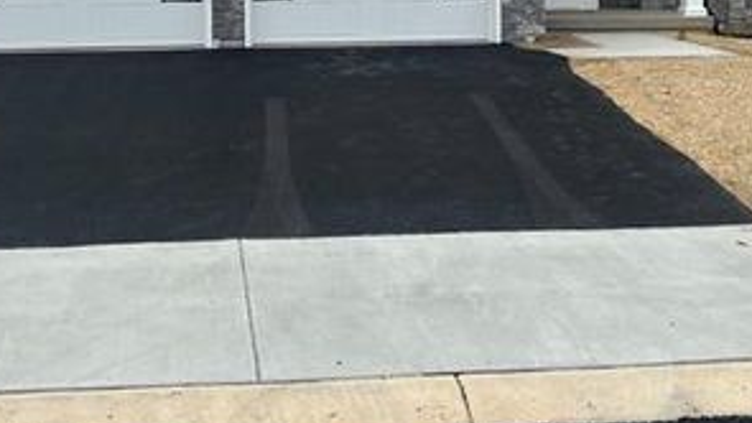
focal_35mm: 64
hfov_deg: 32.8
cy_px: 6
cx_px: 398
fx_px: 1276
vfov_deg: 18.4
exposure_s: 1/2632
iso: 50
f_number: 1.6
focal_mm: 5.1
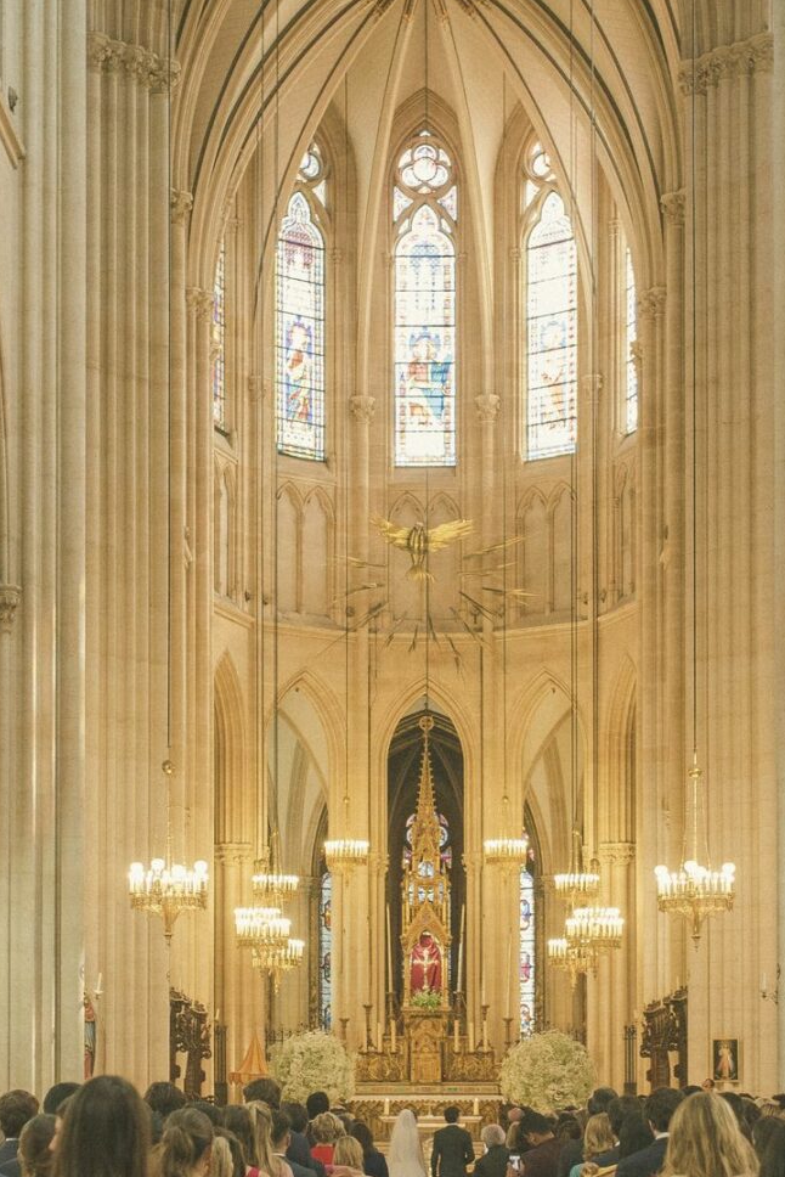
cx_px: 444
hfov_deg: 17.5
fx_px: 2549
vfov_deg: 26.0
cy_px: 640
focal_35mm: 78
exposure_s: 1/160
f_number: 2.8
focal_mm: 35
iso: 1600
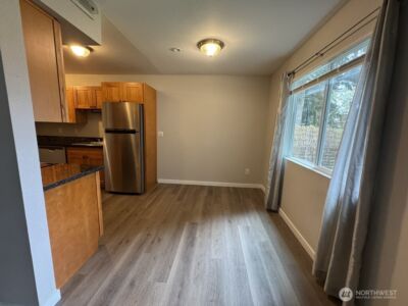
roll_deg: -2.1
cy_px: 153
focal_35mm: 14
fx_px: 165
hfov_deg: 102.1
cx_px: 204
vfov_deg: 85.7
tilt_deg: -9.8
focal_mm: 2.22
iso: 400
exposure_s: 1/60
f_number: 2.2
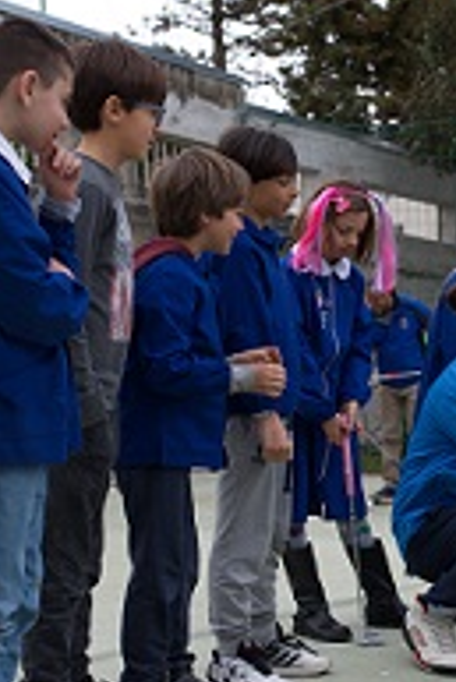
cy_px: 456
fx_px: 1460
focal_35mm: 77
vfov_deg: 26.1
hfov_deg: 17.3
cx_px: 465
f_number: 2.8
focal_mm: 35
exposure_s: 1/800
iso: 100
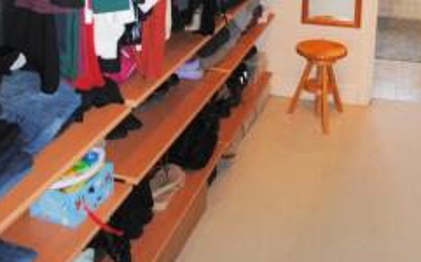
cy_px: -66
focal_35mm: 50
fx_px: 573
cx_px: 245
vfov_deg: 23.2
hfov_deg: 40.2
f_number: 3.5
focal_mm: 18
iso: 200
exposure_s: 1/60
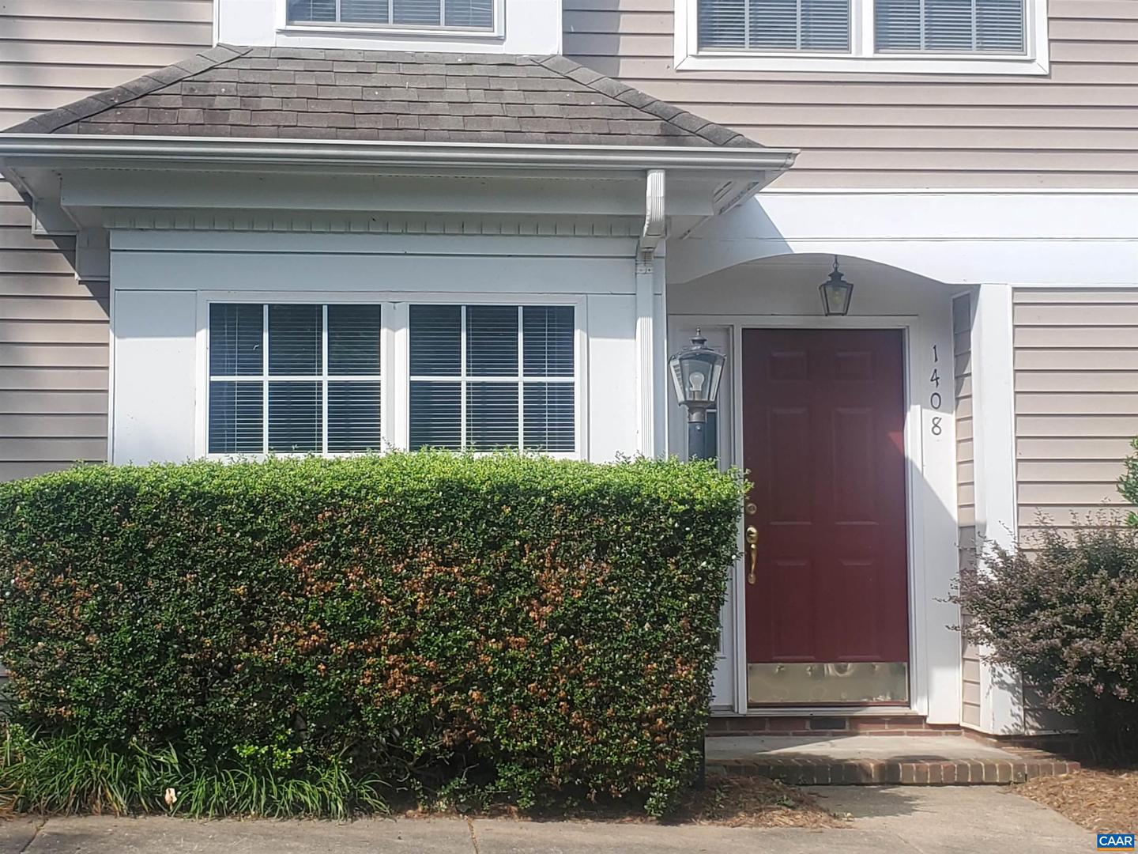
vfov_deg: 53.1
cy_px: 427
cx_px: 569
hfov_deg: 67.3
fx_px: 855
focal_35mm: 26
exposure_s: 1/1148
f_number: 2.4
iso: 50
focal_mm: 4.3
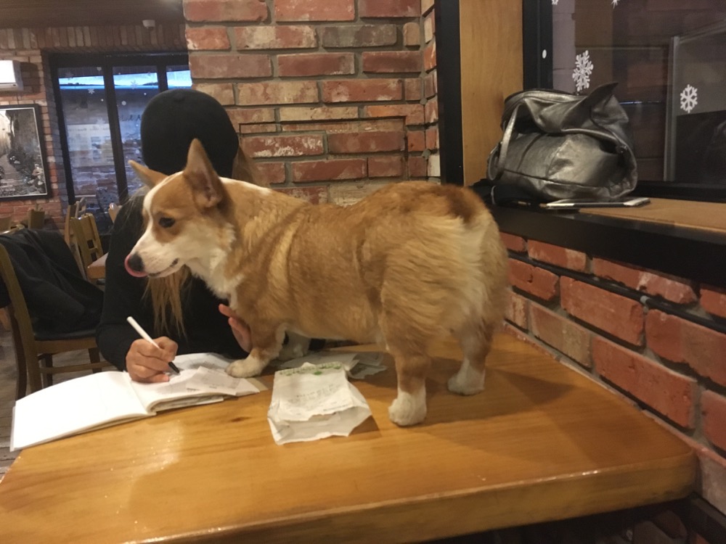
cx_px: 363
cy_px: 272
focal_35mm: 29
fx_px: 608
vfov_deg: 48.2
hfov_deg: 61.7
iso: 320
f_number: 2.2
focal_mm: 4.15
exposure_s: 1/17
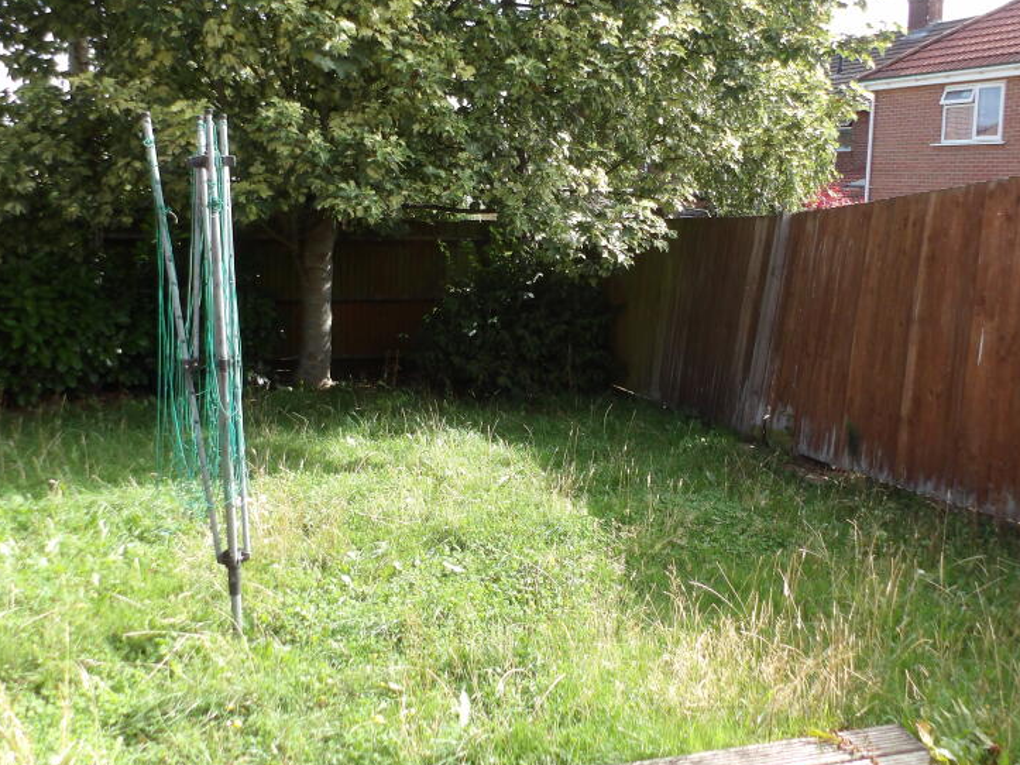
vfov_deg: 41.5
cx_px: 535
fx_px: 1002
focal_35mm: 34
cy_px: 287
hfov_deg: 53.9
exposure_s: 1/169
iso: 100
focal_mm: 4.3
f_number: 4.1
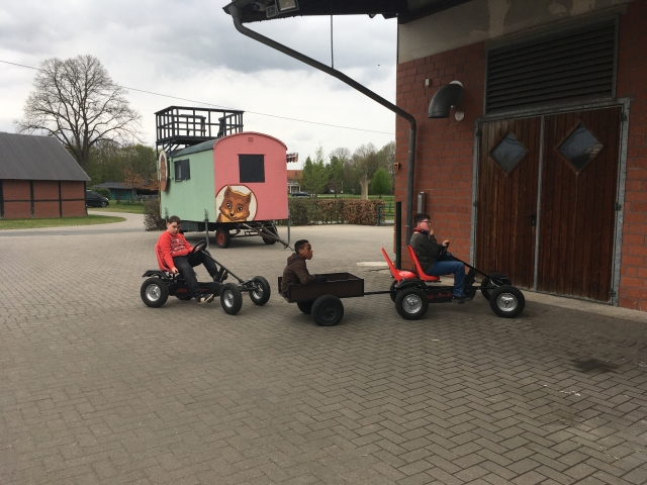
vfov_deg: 48.2
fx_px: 542
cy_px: 242
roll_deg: -1.3
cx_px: 324
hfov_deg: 61.7
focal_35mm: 29
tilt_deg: -7.0
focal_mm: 4.15
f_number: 2.2
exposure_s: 1/432
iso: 25
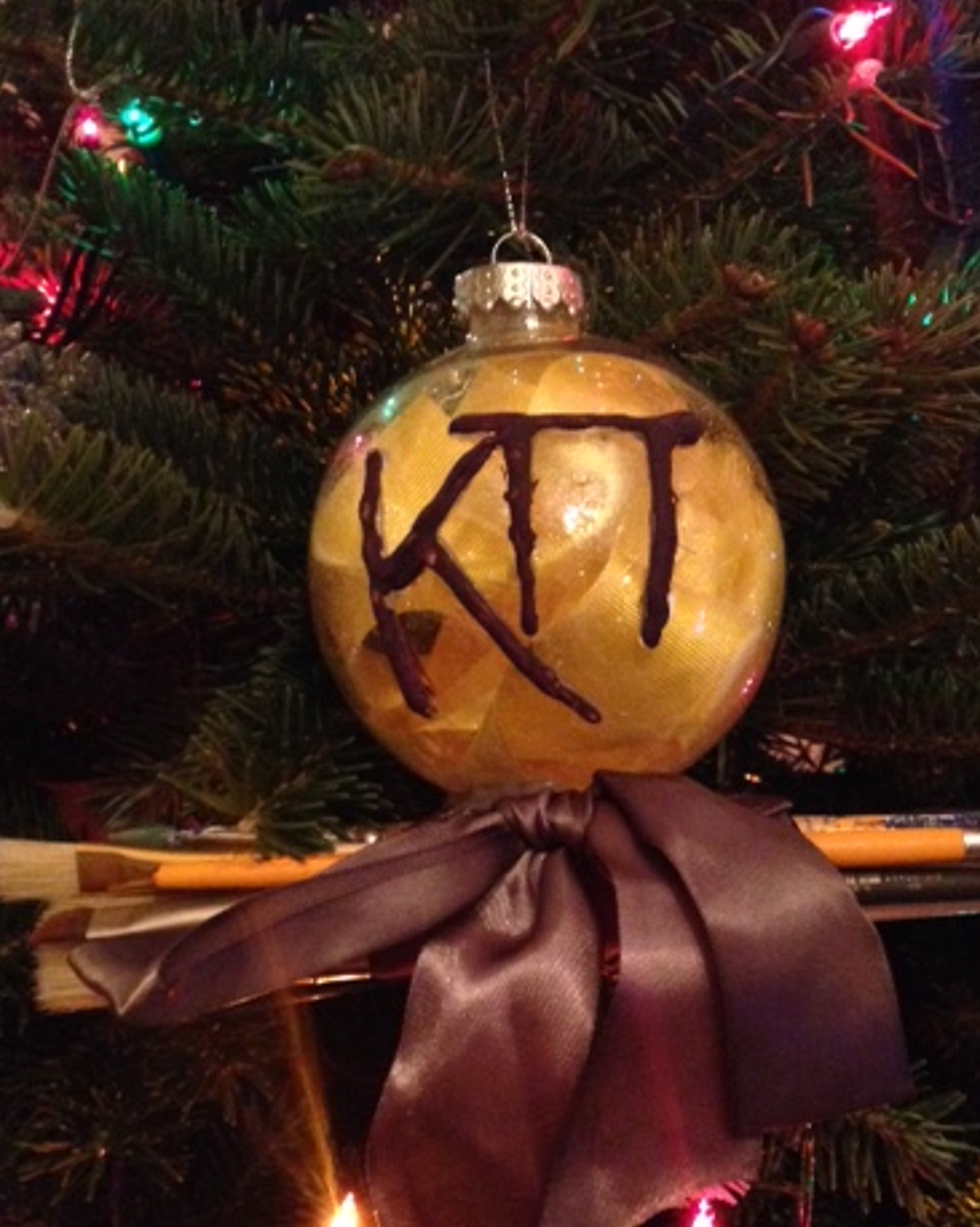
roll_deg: -3.0
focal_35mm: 45
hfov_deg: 33.3
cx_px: 586
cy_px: 758
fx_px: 1633
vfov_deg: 40.9
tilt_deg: -13.2
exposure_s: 1/15
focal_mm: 4.12
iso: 800
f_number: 2.4
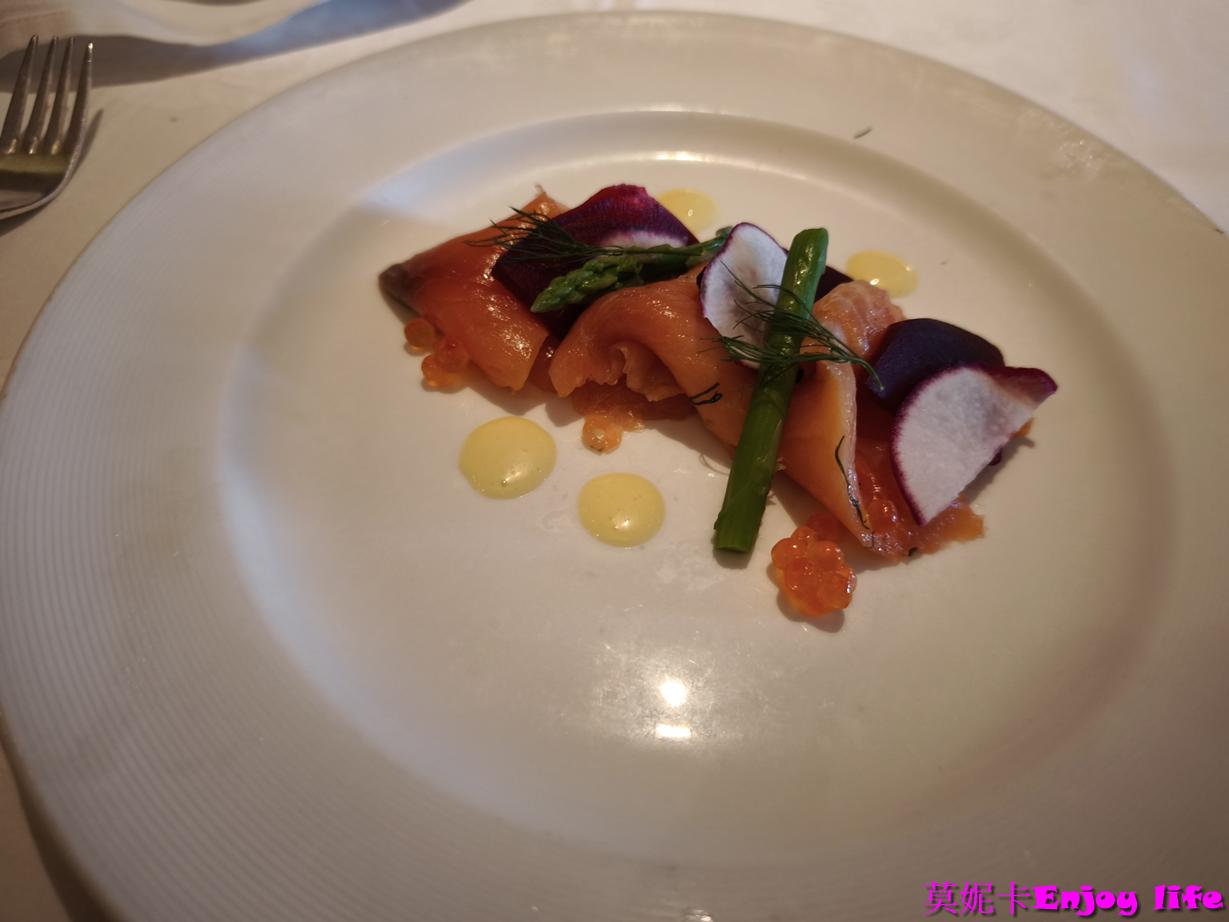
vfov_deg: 58.9
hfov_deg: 73.9
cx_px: 614
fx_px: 817
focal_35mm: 23
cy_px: 461
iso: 640
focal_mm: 6.57
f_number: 1.6
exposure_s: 1/40
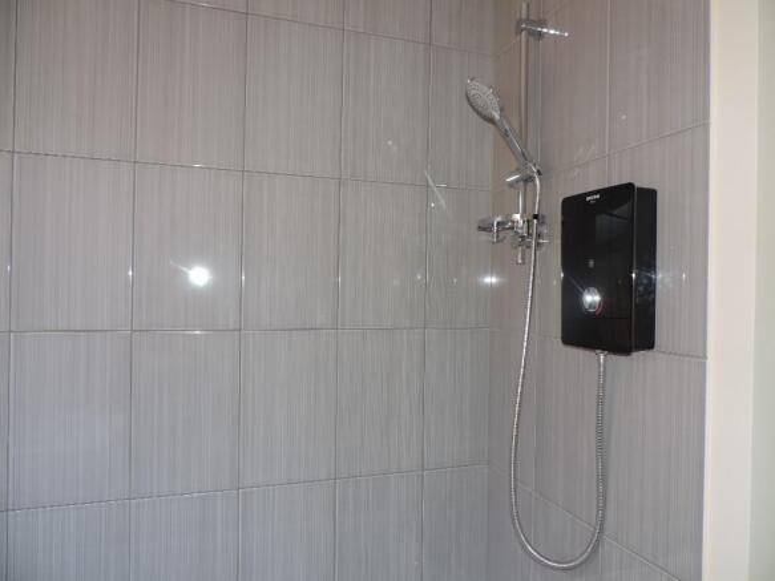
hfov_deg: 71.6
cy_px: 290
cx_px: 388
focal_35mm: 24
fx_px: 537
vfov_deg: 56.8
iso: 80
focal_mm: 4.3
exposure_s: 1/30
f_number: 3
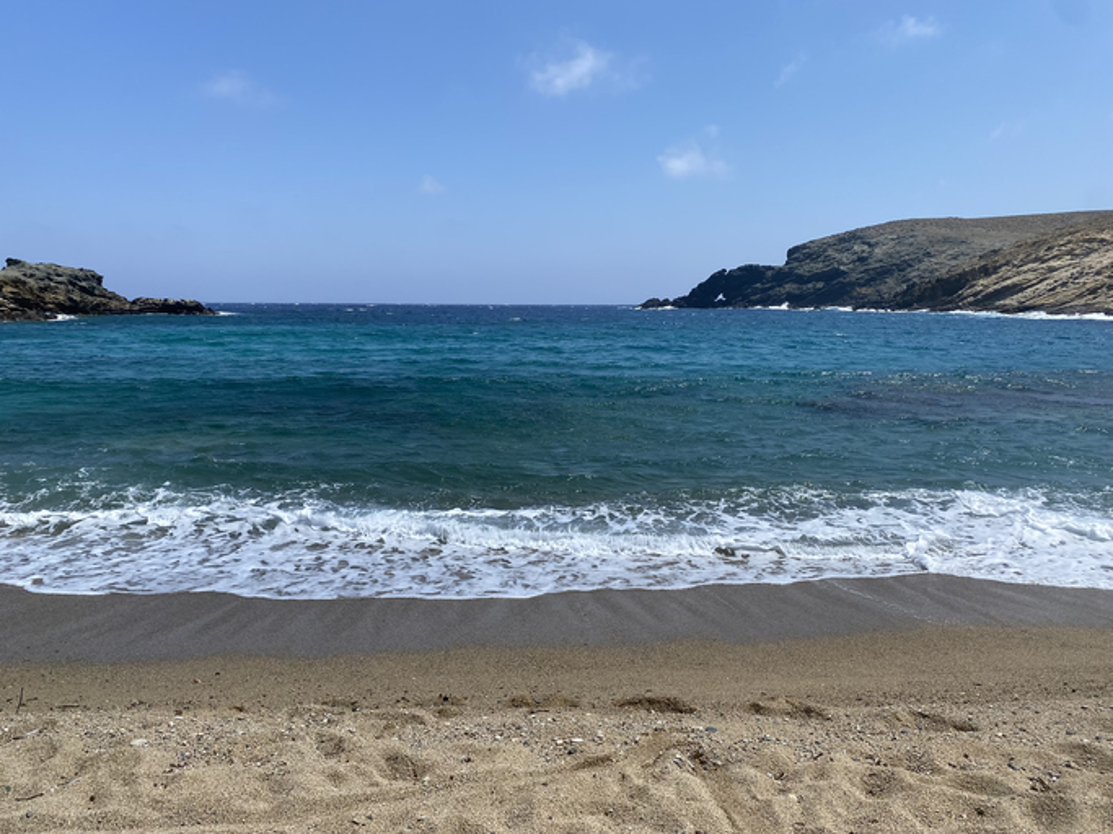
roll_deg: +0.1
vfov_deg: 53.0
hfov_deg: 67.3
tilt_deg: -9.0
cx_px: 556
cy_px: 417
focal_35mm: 26
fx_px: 836
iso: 32
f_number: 1.8
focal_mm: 4.25
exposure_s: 1/4808
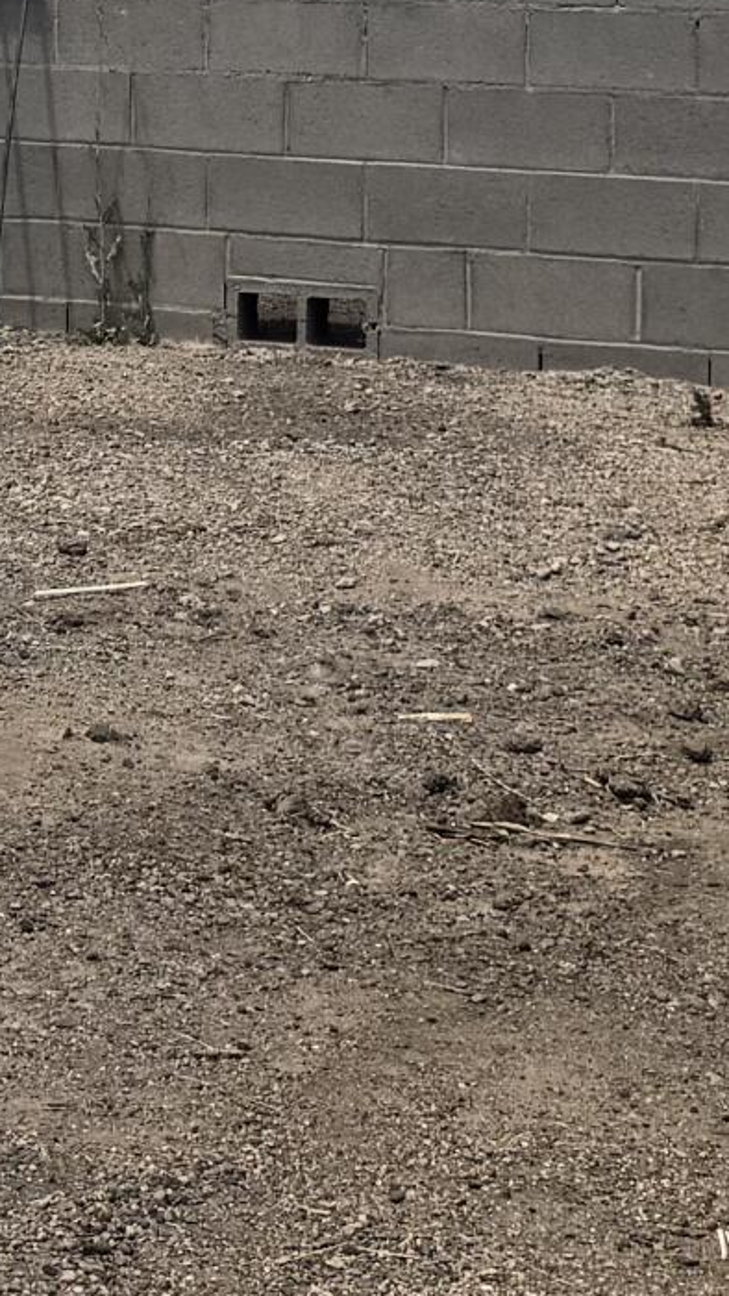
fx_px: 3847
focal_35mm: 112
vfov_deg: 18.3
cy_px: -167
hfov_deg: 10.3
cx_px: -490
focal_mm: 6.76
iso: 80
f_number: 1.78
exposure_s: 1/7937
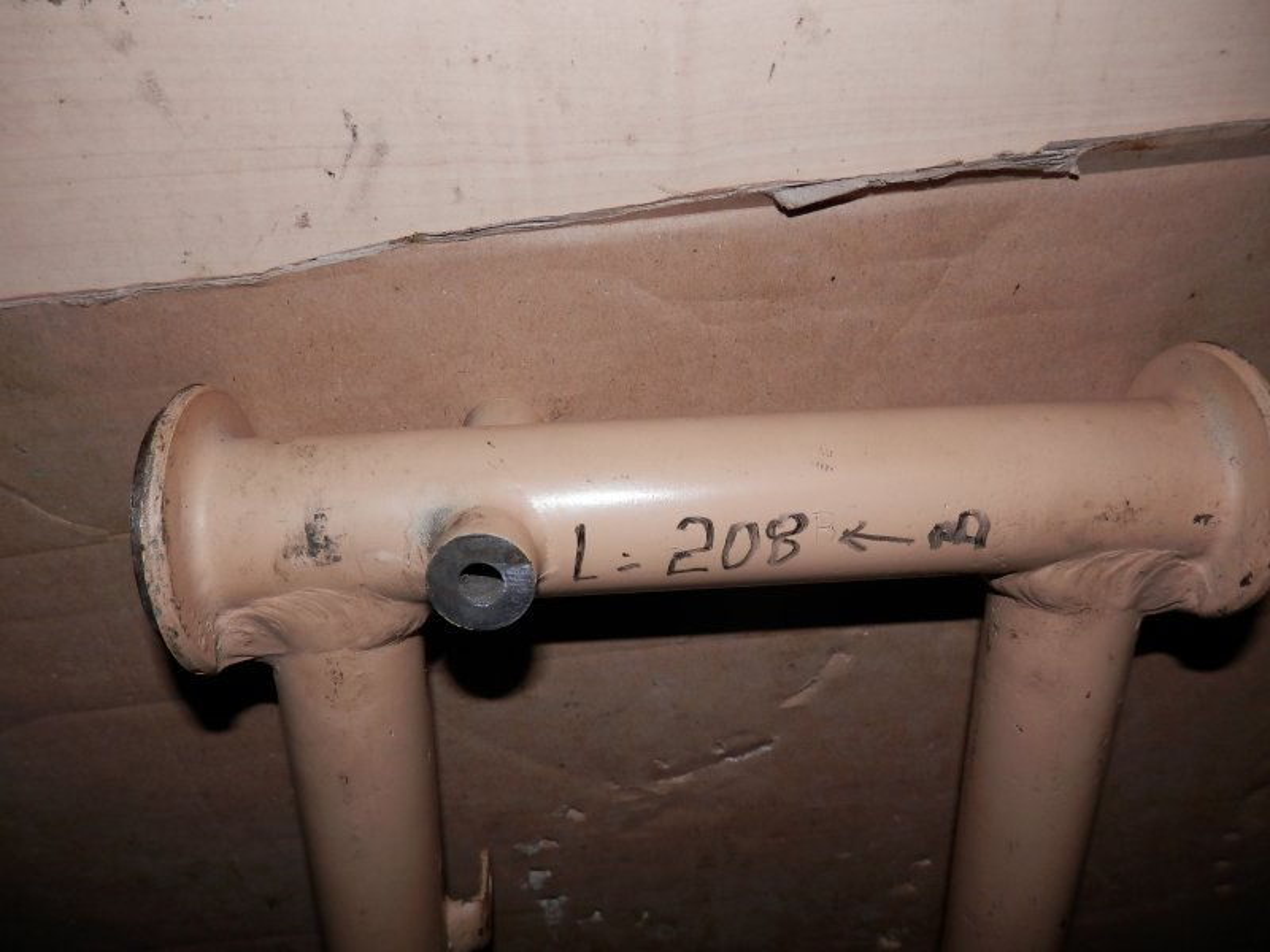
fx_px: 917
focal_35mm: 25
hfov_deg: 69.4
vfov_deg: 54.9
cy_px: 476
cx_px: 635
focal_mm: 4.5
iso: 100
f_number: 8.7
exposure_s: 1/30
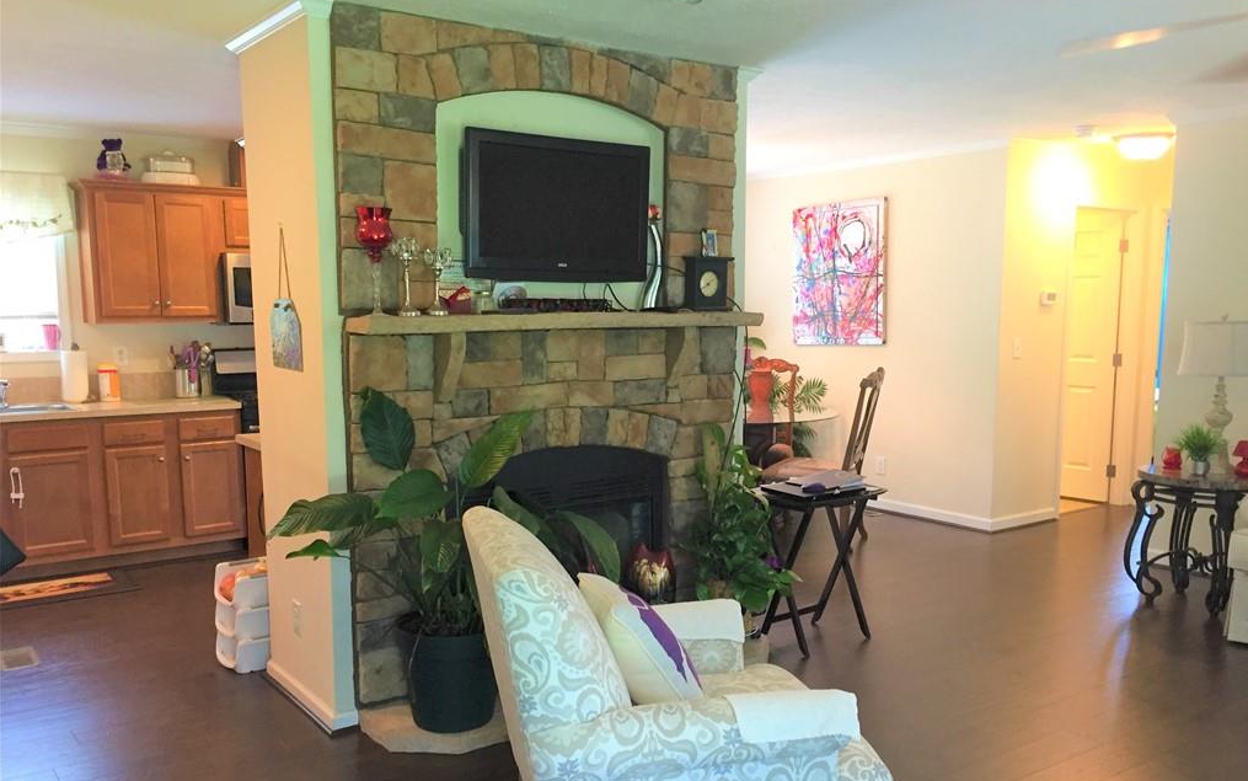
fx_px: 1055
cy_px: 454
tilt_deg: -11.1
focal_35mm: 31
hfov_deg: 61.2
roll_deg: -0.9
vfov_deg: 40.5
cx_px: 628
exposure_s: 1/30
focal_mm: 4.15
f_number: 2.2
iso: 125
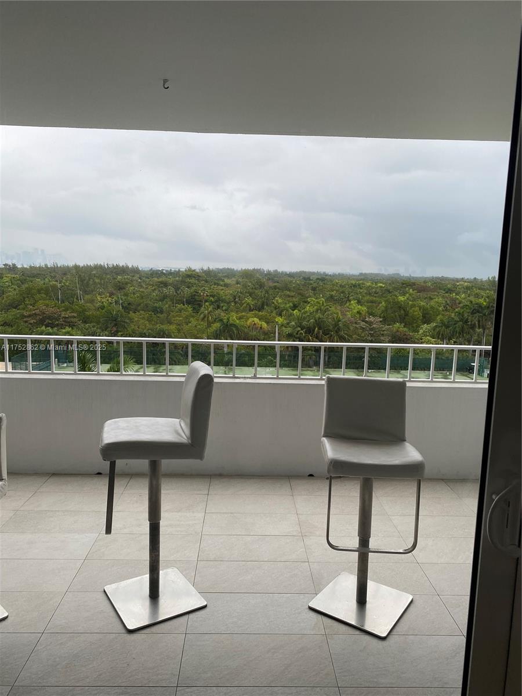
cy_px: 348
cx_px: 261
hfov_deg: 53.1
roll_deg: -1.8
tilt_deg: -6.9
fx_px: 523
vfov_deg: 67.3
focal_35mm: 26
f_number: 1.8
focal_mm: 4.25
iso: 32
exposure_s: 1/377
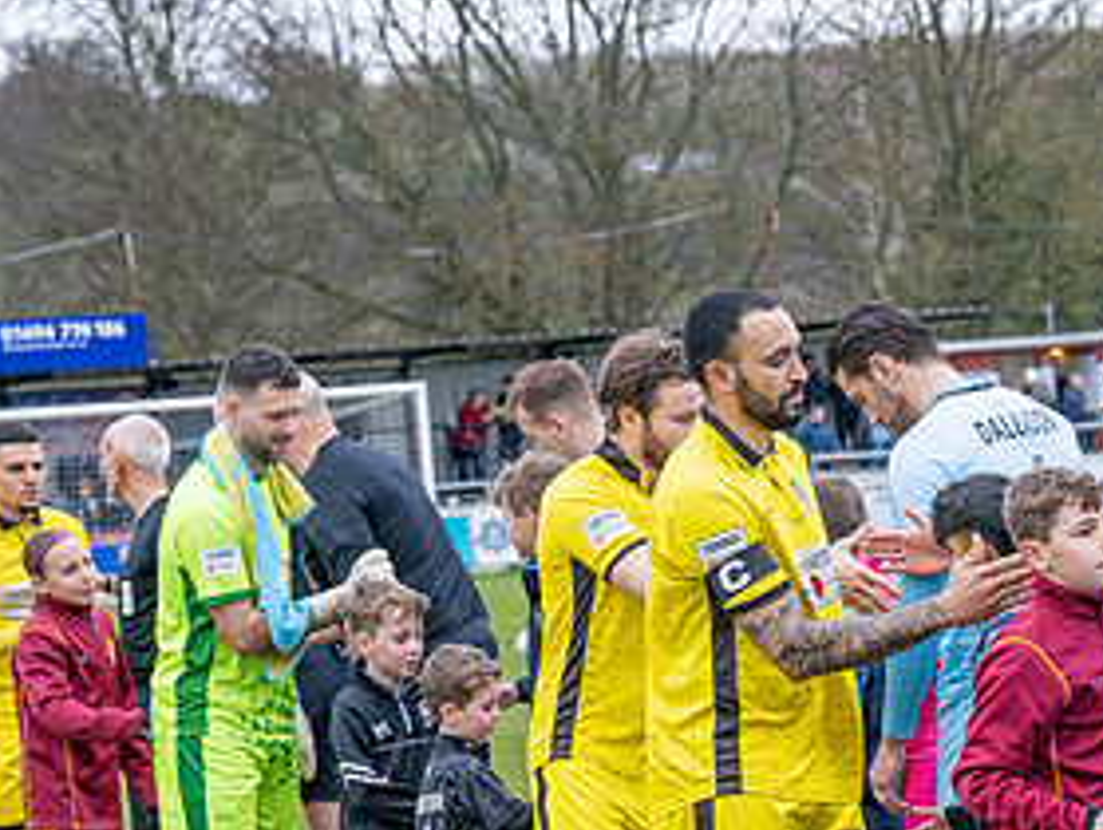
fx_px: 5264
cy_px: 838
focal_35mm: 165
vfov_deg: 9.0
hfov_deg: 11.9
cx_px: 846
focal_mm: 71
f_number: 5
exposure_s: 1/500
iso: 400
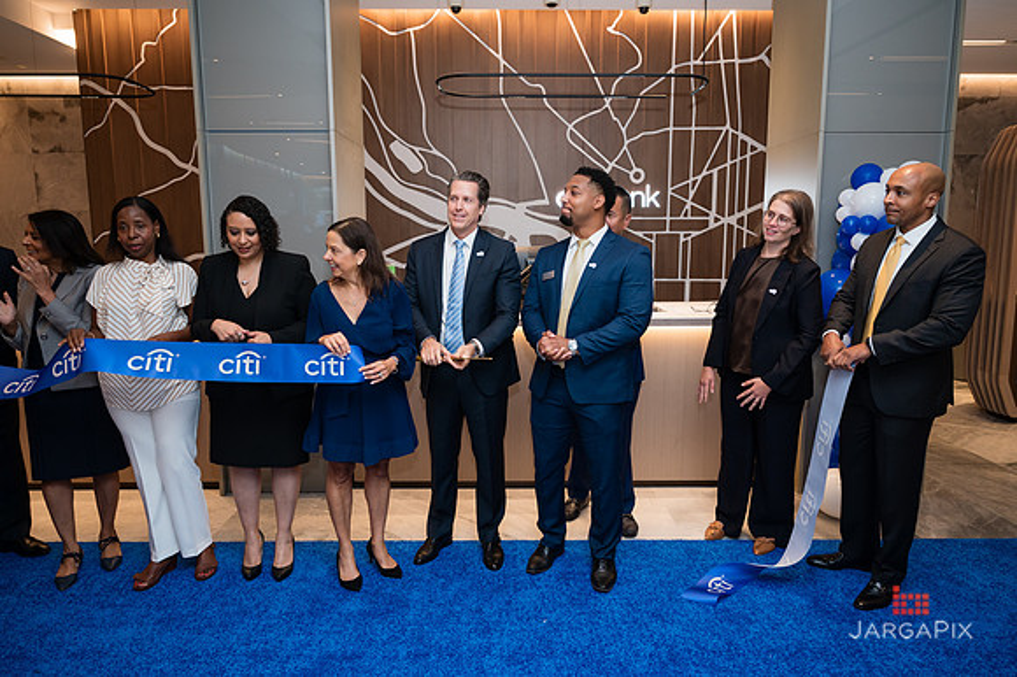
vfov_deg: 52.8
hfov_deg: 73.4
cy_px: 338
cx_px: 508
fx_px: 682
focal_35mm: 24
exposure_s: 1/160
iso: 400
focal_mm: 24
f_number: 3.2
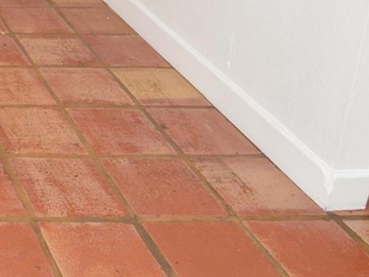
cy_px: -122
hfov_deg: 23.6
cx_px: -215
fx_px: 650
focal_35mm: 61
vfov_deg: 20.9
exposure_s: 1/60
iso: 800
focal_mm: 12
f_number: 9
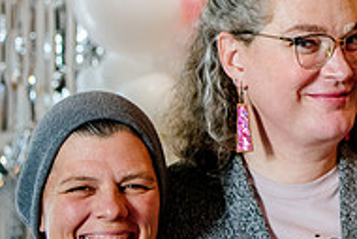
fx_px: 1598
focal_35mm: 161
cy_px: 96
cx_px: 415
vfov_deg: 8.5
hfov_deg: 12.5
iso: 2500
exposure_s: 1/200
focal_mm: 44
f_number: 3.2
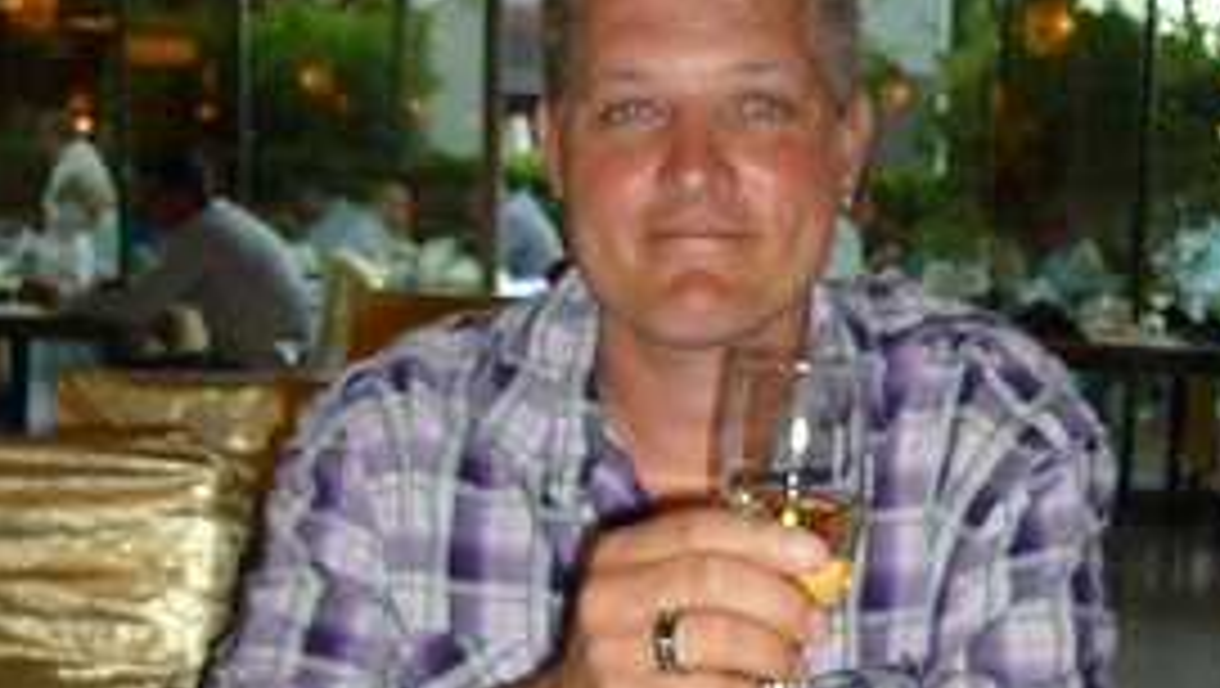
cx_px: 662
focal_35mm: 53
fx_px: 1716
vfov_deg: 22.6
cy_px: 454
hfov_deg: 39.1
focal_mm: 5.5
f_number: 2.8
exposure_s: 1/30
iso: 100
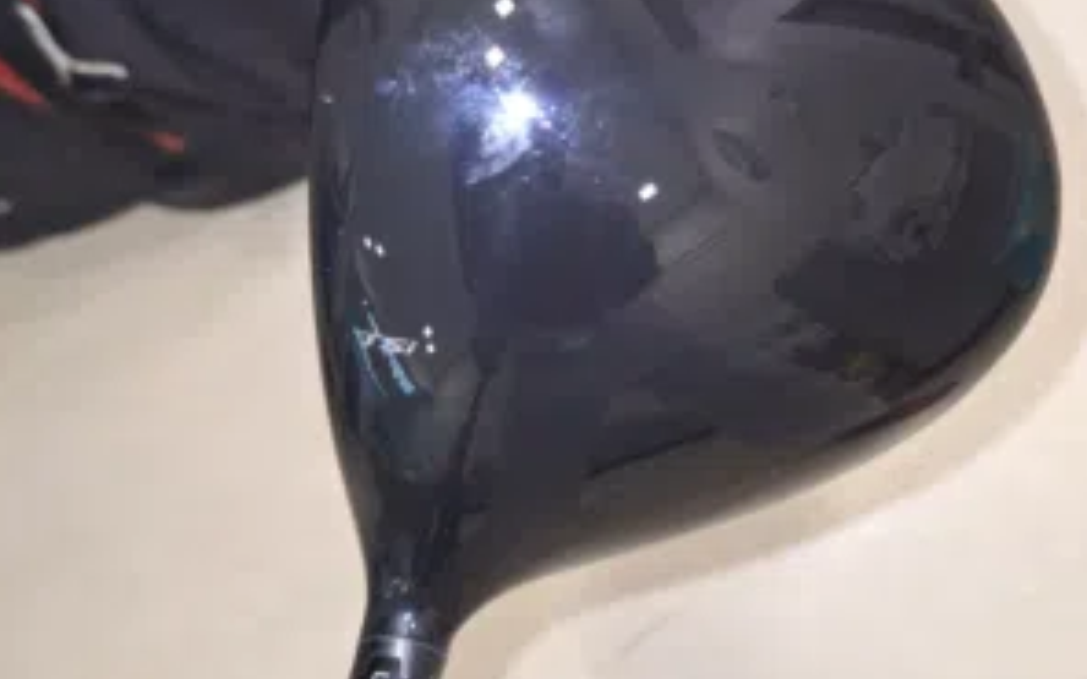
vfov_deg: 37.9
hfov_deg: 58.1
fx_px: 978
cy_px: 220
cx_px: 544
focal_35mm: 33
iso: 125
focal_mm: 5.54
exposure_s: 1/50
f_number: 1.8
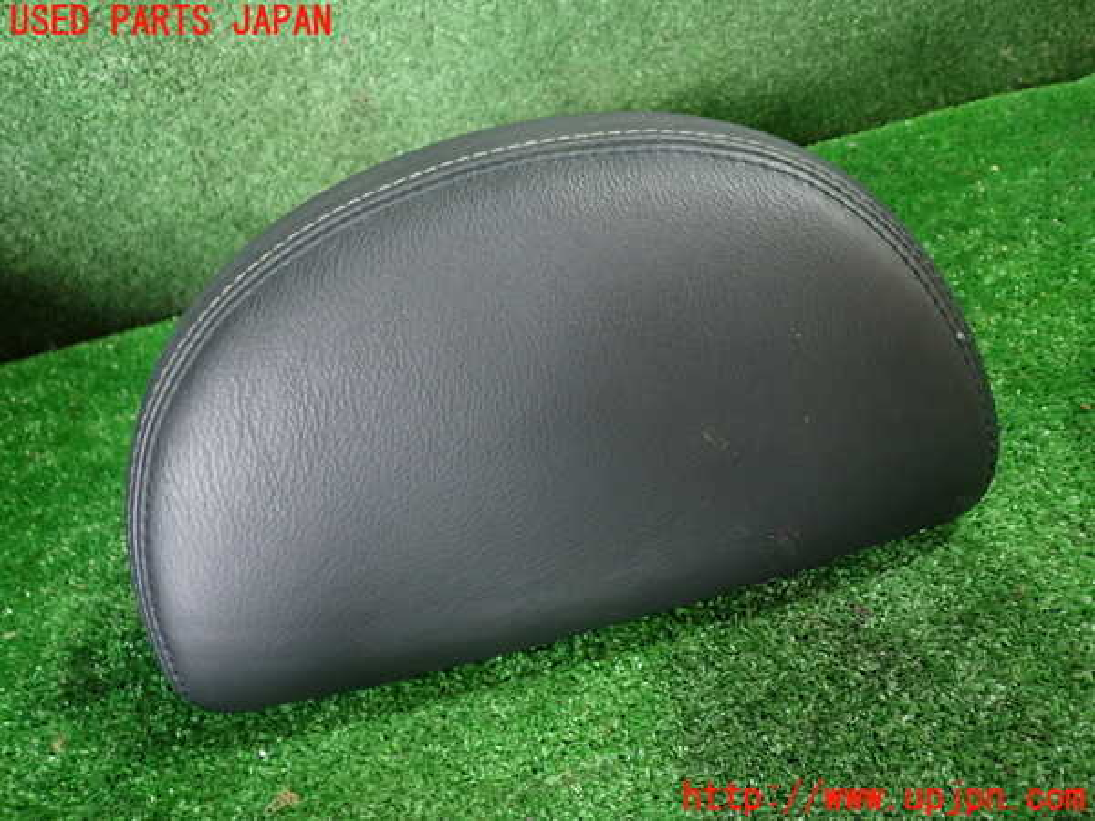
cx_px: 548
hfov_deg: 60.0
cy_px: 410
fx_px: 949
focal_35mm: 30
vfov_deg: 46.8
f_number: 2.3
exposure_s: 1/30
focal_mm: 5.4
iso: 320
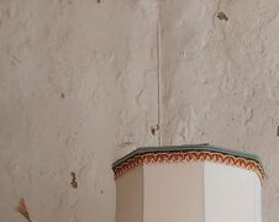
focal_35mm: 72
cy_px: 385
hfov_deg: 26.1
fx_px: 594
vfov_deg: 17.6
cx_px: 216
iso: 160
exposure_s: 1/50
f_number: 1.7
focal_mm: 3.92
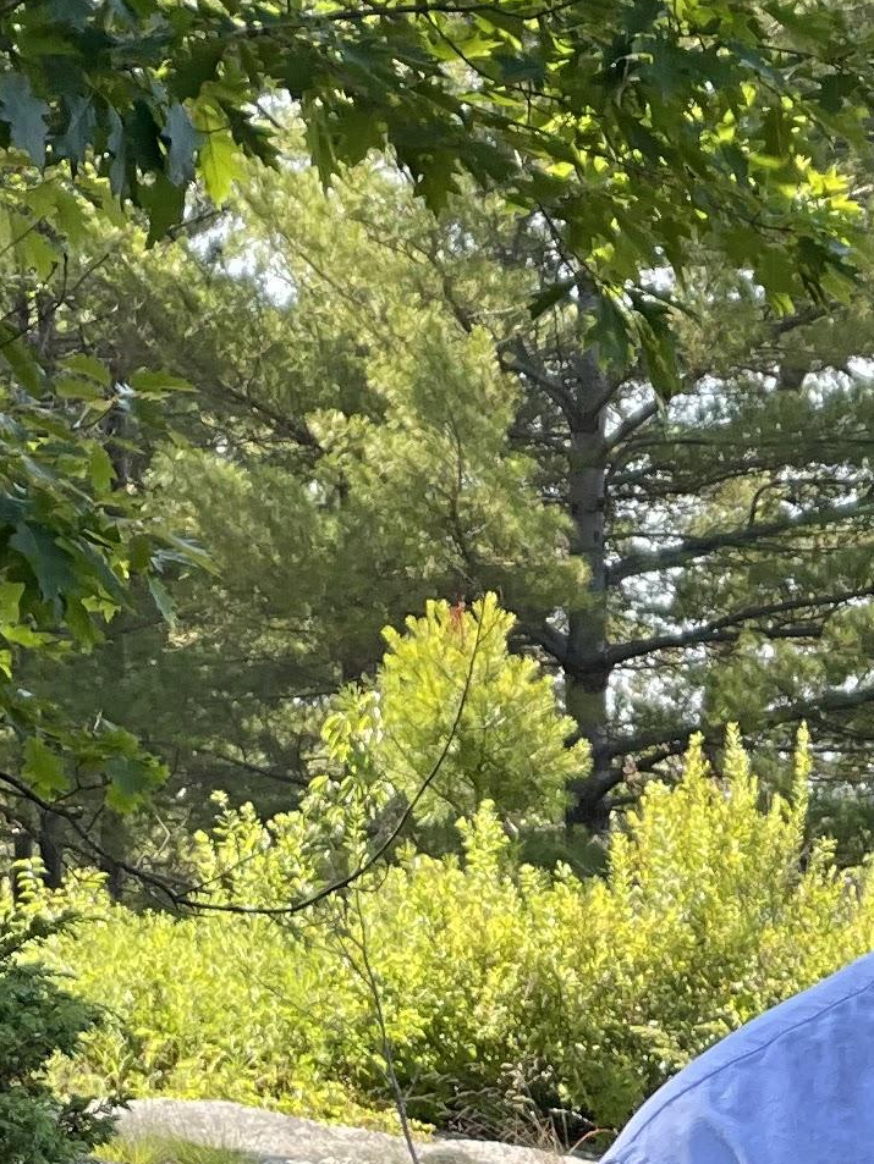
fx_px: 7405
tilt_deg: -6.3
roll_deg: +0.2
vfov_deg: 8.6
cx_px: 1180
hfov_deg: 6.7
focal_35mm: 220
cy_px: 2100
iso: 25
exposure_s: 1/145
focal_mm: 6
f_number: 2
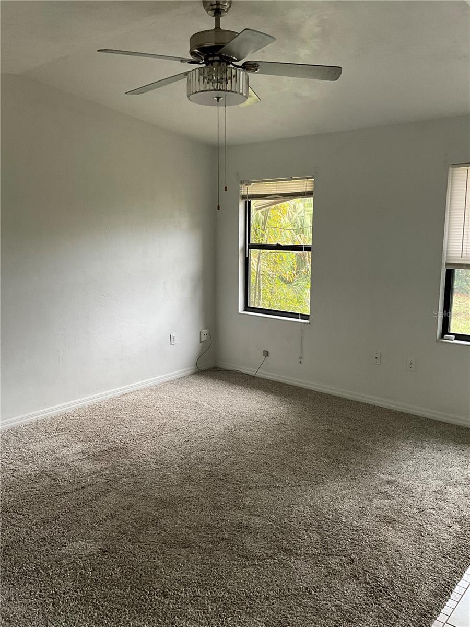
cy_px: 314
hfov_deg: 48.2
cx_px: 235
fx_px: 525
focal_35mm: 29
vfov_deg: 61.7
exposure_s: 1/75
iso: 64
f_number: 1.8
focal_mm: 3
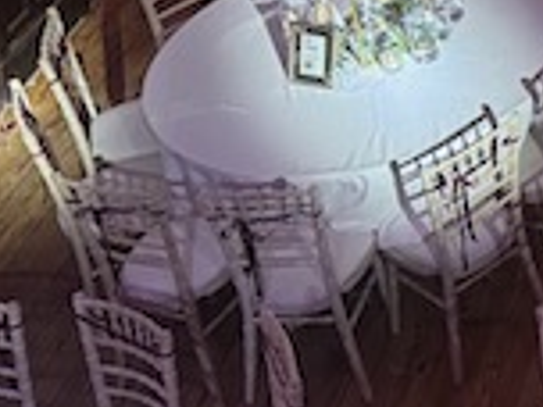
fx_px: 1584
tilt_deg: -26.5
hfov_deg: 15.8
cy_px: -221
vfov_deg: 13.7
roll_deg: -1.2
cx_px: 1050
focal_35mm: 101
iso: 500
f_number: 1.78
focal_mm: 6.76
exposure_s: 1/50
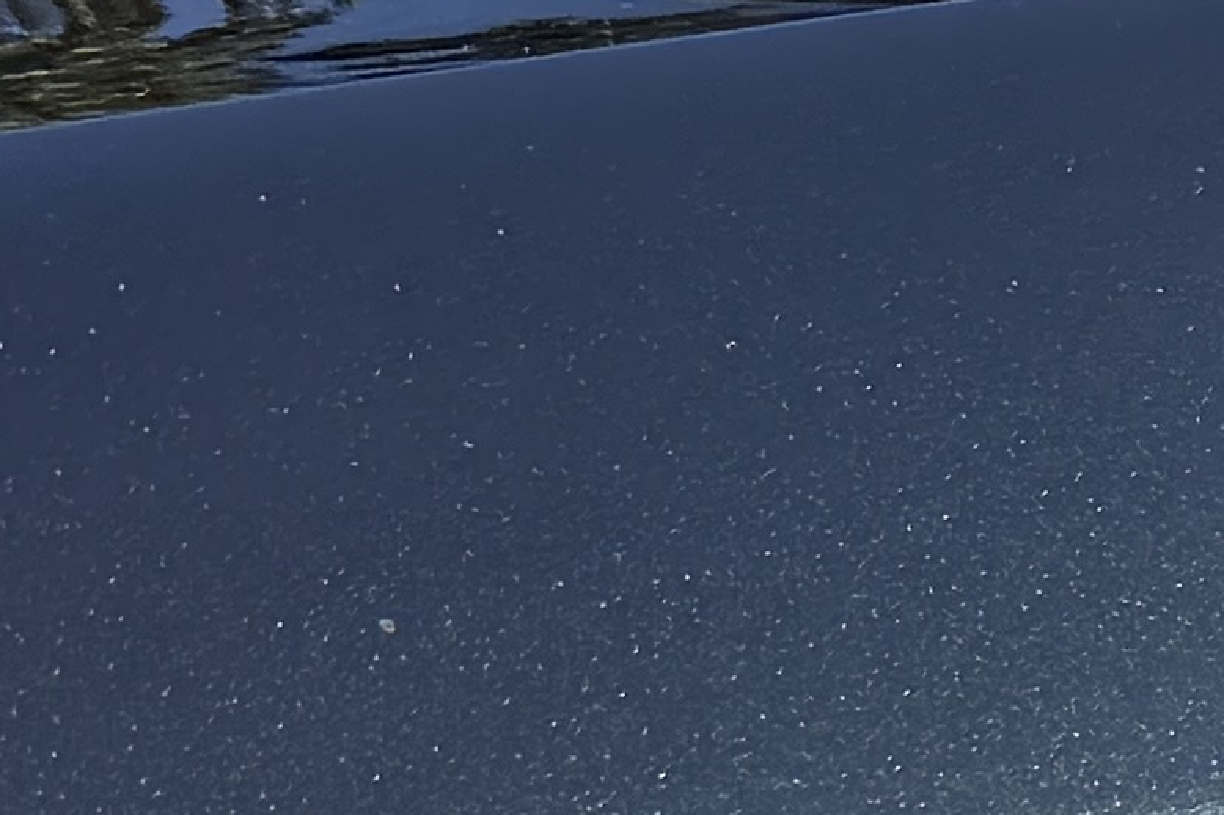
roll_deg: +1.1
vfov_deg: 6.2
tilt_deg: -30.0
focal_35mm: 183
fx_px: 6220
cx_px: 2825
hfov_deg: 10.0
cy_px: 3313
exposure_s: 1/2801
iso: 100
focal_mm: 6.76
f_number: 1.78
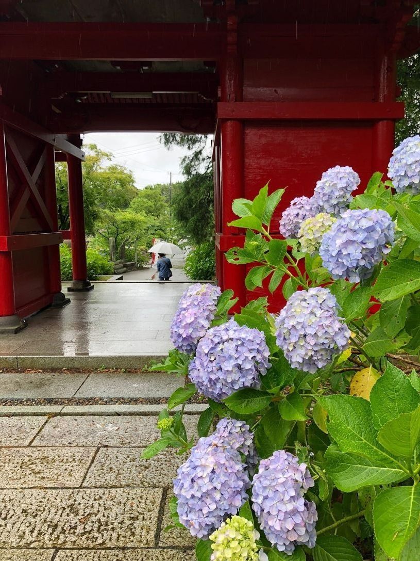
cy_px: 280
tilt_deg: -5.5
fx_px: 453
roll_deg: -1.5
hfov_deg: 49.7
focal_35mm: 28
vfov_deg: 63.4
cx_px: 210
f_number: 1.8
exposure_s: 1/124
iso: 20
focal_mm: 3.99
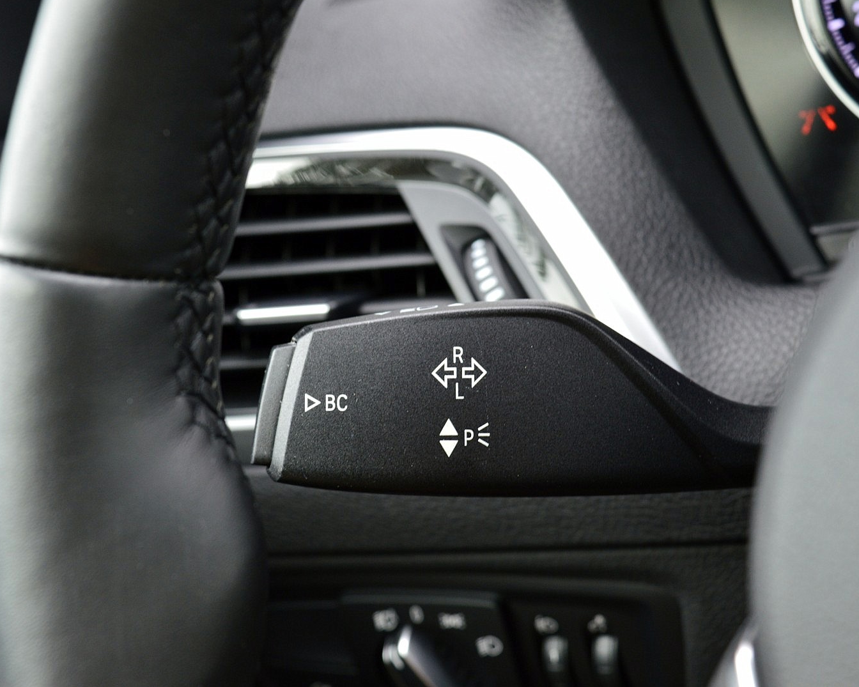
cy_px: 343
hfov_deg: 27.9
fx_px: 1729
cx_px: 382
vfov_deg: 22.5
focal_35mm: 68
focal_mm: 40
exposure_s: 1/60
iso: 450
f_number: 8
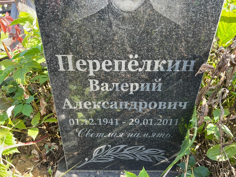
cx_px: 118
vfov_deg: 53.1
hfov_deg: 67.3
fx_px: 177
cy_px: 88
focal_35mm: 26
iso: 40
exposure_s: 1/175
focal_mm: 5.7
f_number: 1.5
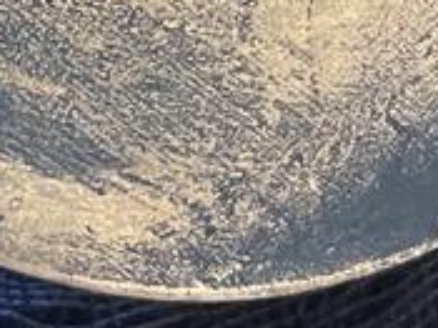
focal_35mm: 178
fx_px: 2251
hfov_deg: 11.1
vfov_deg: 7.9
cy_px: -366
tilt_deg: -76.1
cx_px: 255
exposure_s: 1/33
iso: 400
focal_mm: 5.1
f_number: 1.6
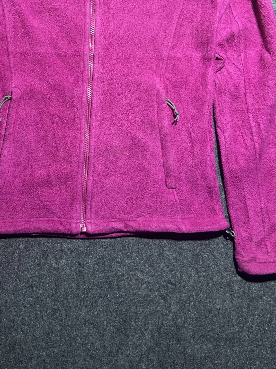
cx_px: 99
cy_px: 113
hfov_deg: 32.7
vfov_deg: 42.2
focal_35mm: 44
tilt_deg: -62.4
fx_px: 468
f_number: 1.5
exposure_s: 1/50
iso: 125
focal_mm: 5.7
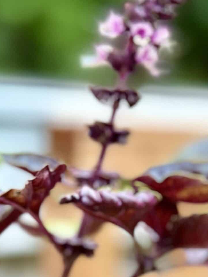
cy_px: 238
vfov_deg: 15.4
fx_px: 1017
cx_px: 248
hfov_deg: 11.4
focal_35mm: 127
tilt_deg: -6.3
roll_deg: -2.3
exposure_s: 1/56
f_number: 1.78
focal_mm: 6.86
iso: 400
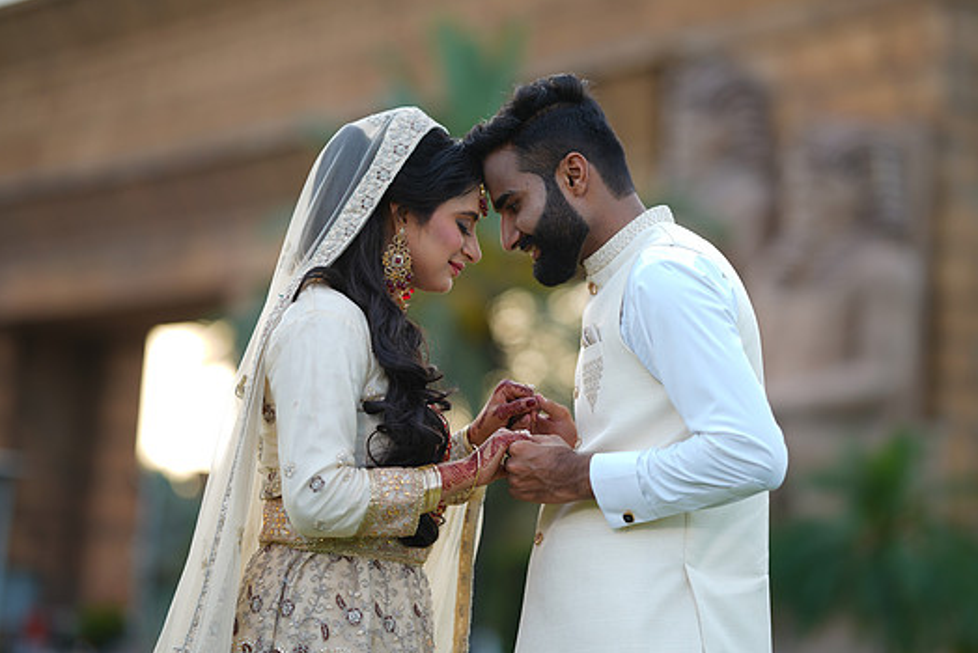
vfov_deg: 14.6
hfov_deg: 21.7
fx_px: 2555
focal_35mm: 94
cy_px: 313
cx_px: 519
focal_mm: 85
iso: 64
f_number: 1.4
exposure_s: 1/500
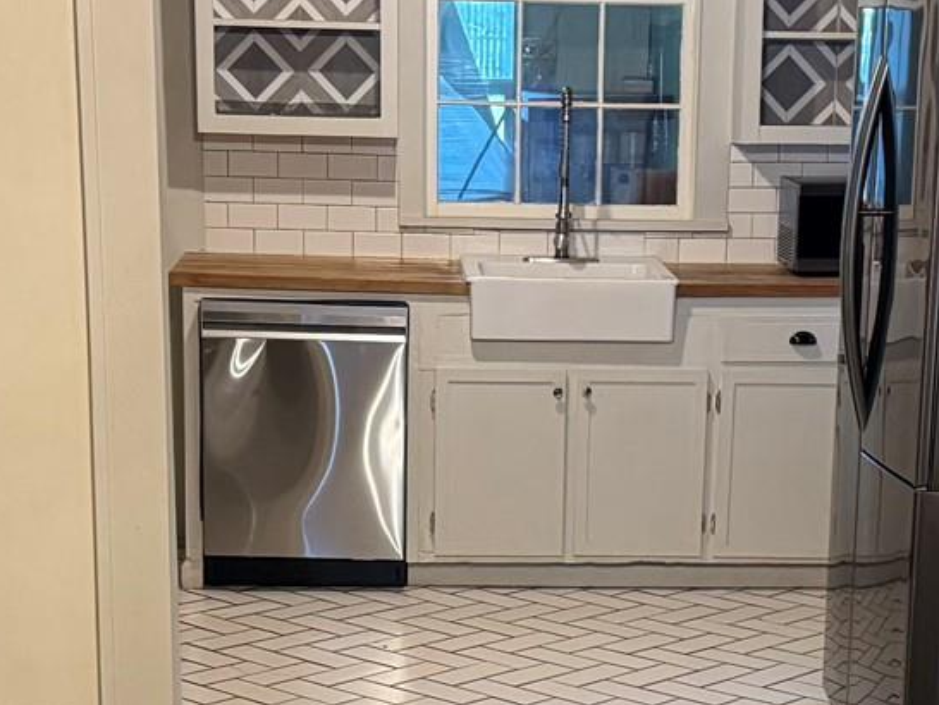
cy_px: 714
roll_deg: -2.0
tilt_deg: -14.3
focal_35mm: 90
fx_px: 2442
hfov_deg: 21.8
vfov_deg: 16.1
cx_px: 528
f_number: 1.78
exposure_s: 1/60
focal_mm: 6.86
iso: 500
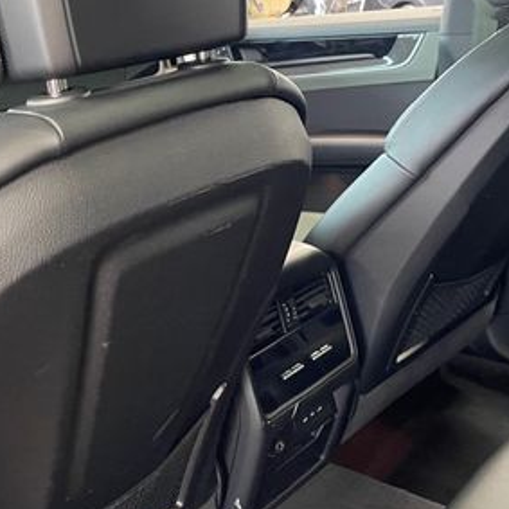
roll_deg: +5.0
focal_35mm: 52
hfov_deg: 32.8
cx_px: 268
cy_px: 243
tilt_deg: -18.2
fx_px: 865
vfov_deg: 32.8
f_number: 1.6
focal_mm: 4.2
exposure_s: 1/40
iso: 500
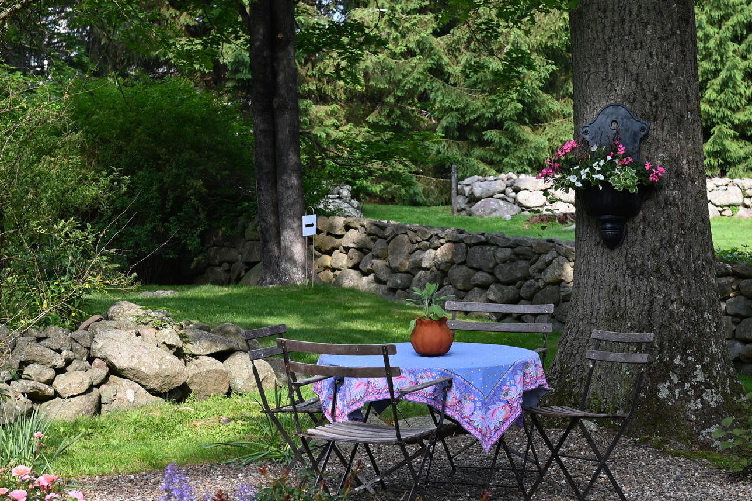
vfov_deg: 15.8
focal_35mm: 86
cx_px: 417
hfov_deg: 23.6
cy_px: 336
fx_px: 1795
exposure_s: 1/250
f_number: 5
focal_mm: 48
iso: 200
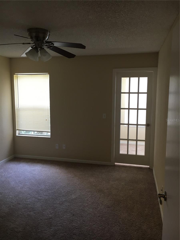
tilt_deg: -6.3
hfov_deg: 48.2
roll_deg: -0.7
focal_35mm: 29
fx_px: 201
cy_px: 120
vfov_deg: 61.7
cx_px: 90
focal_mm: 4.15
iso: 64
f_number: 2.2
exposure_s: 1/30
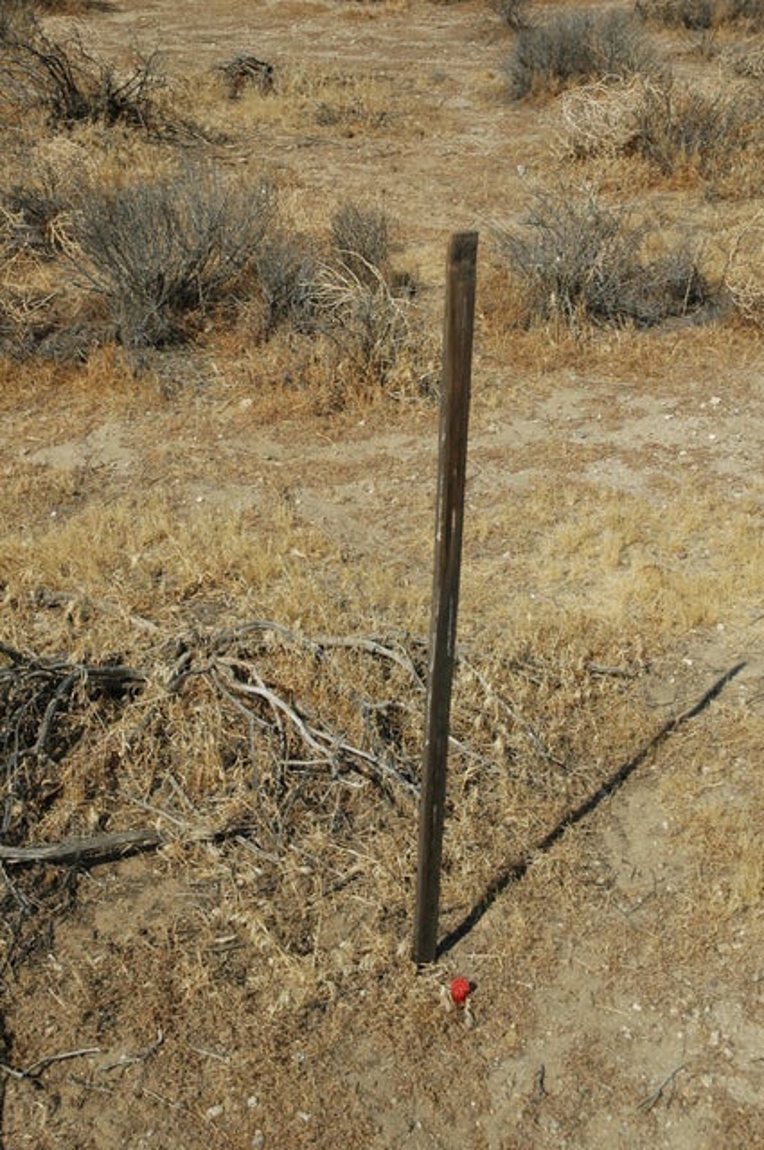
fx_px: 1484
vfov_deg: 42.4
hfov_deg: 28.9
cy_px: 575
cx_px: 382
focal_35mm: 46
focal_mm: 31
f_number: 8
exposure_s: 1/250
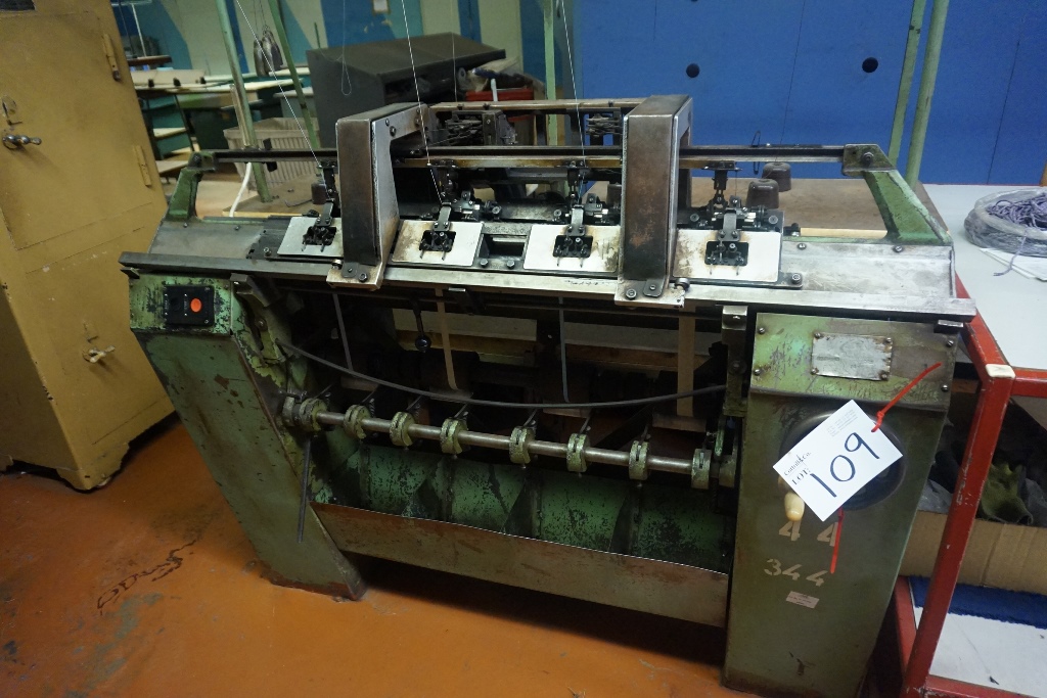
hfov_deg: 73.7
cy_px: 349
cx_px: 524
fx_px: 698
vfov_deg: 53.1
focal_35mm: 24
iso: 3200
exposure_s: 1/20
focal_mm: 16
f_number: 3.5
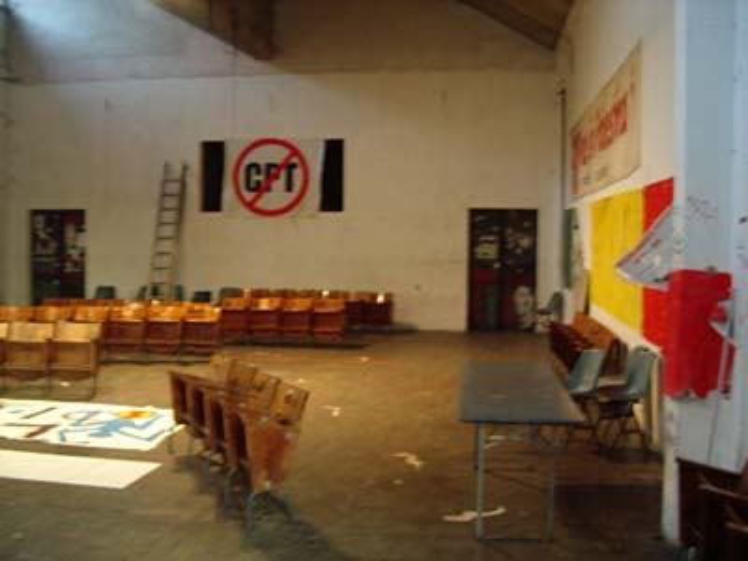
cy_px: 280
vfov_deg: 37.7
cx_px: 374
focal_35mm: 38
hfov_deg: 49.0
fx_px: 821
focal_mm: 5.8
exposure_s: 1/4
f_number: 2.6
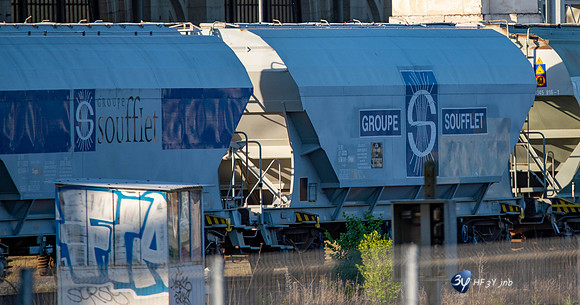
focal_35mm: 861
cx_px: 424
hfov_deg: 2.5
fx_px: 13043
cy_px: 88
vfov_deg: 1.3
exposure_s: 1/640
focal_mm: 550
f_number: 6.3
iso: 450
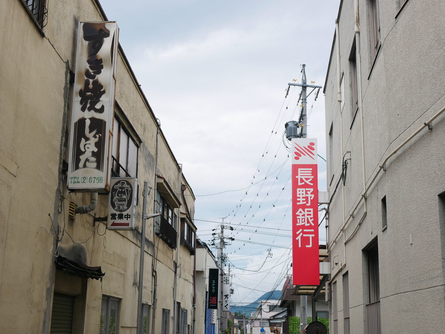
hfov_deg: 38.2
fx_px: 643
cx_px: 222
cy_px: 167
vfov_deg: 29.1
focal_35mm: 50
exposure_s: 1/1000
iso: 200
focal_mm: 25
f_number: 5
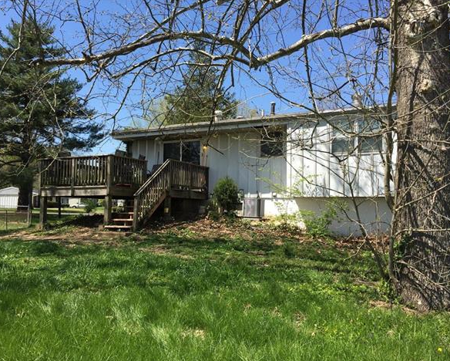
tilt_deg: +4.1
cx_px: 213
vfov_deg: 47.2
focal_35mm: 31
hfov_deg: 57.1
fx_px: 413
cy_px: 184
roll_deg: -2.4
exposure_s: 1/1199
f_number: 2.2
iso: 32
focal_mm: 4.15
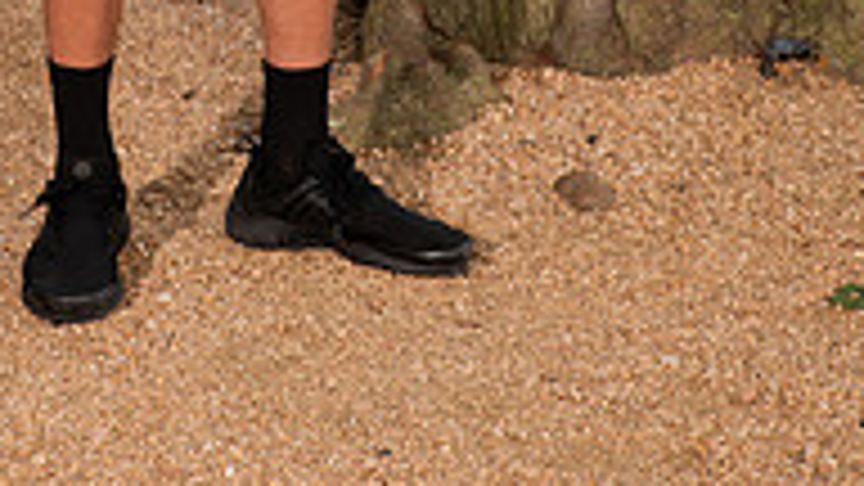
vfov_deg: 8.5
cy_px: -522
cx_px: 202
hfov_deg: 15.8
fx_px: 3093
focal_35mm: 135
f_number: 7.1
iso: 320
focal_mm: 55
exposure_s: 1/320
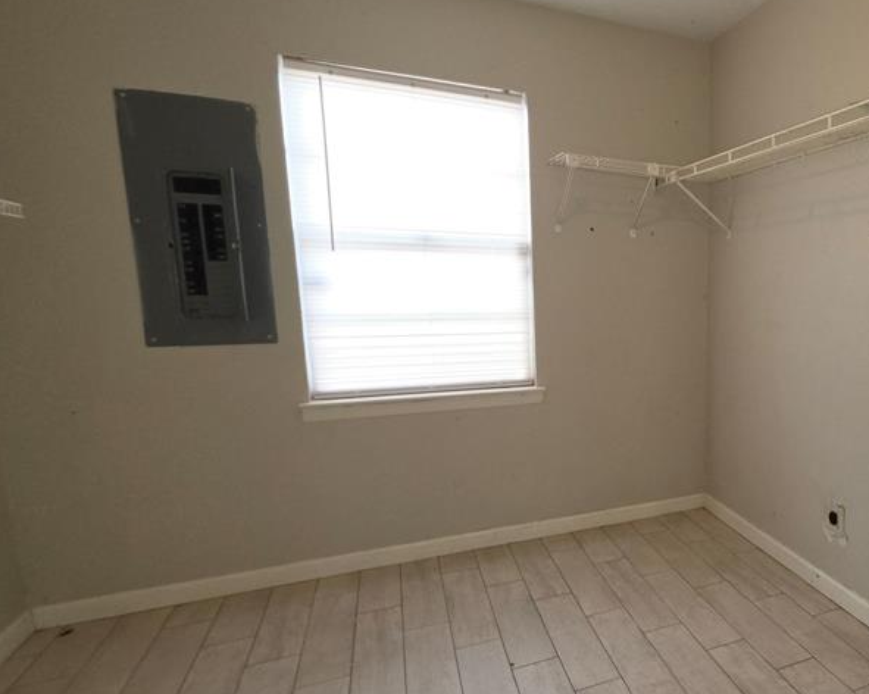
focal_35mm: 22
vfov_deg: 63.0
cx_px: 715
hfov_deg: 66.9
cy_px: 379
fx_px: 565
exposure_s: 1/60
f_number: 1.9
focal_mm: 2.2
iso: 125
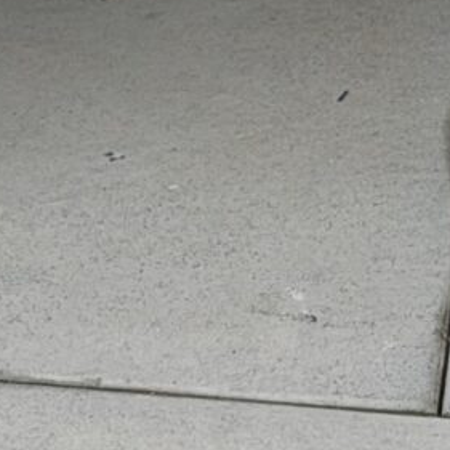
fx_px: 5692
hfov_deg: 4.5
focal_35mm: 387
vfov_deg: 4.4
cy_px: -870
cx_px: 157
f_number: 1.78
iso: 64
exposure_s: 1/1484
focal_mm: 6.76
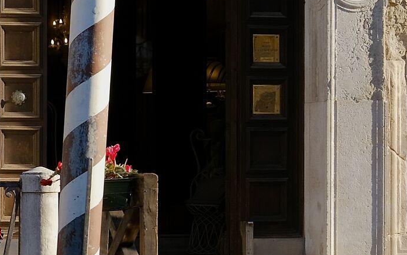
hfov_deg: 13.7
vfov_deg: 9.1
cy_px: 235
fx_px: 1597
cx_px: -190
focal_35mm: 144
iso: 160
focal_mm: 27
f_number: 2.8
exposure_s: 1/950
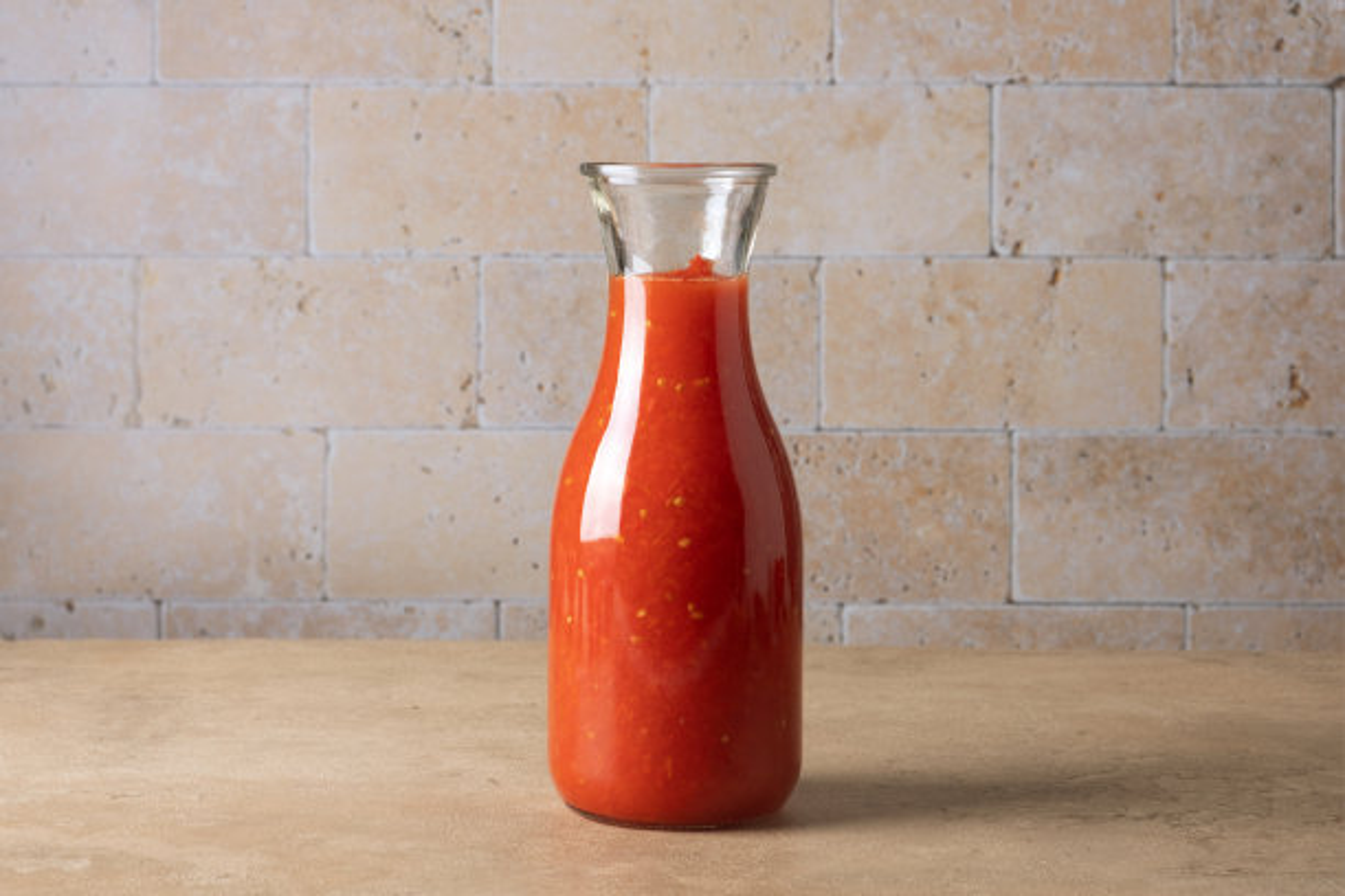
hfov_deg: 24.5
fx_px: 3101
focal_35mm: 83
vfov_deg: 16.5
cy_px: 448
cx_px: 672
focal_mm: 55
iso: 160
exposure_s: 1/125
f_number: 13
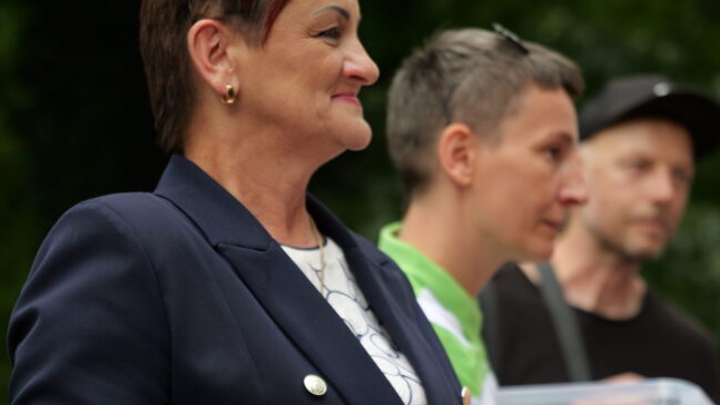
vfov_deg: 7.0
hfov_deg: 12.4
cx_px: 379
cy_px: 306
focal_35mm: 174
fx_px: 3322
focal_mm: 105
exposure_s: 1/320
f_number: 4
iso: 400
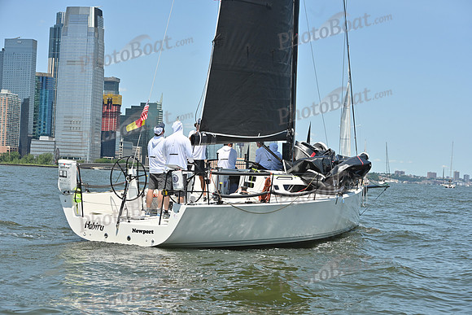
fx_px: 918
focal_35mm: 70
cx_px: 236
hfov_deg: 28.8
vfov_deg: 19.5
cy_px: 158
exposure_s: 1/1600
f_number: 7.1
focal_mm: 70
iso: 320
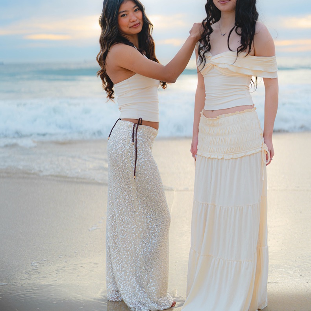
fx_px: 630
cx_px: 157
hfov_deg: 27.7
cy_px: 78
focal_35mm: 62
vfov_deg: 27.3
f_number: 2
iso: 1600
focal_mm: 48
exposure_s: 1/8000
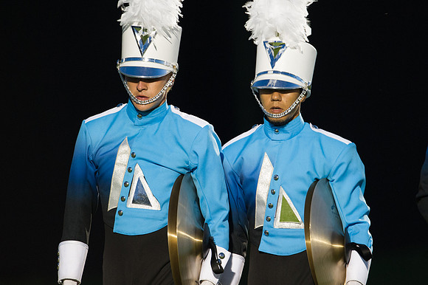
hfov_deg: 2.5
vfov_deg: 1.6
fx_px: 9987
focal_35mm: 841
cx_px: 222
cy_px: 129
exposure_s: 1/200
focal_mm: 600
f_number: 4.5
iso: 3200
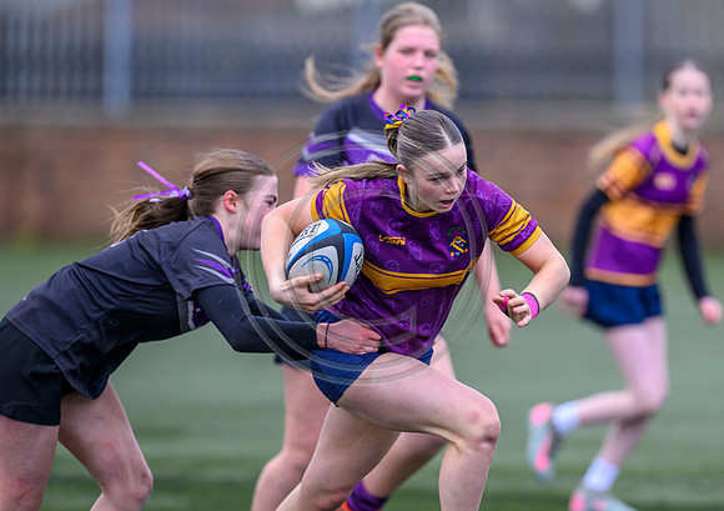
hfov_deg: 4.2
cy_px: 276
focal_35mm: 478
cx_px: 428
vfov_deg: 3.0
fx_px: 9794
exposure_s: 1/1600
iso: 640
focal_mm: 400
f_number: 3.5
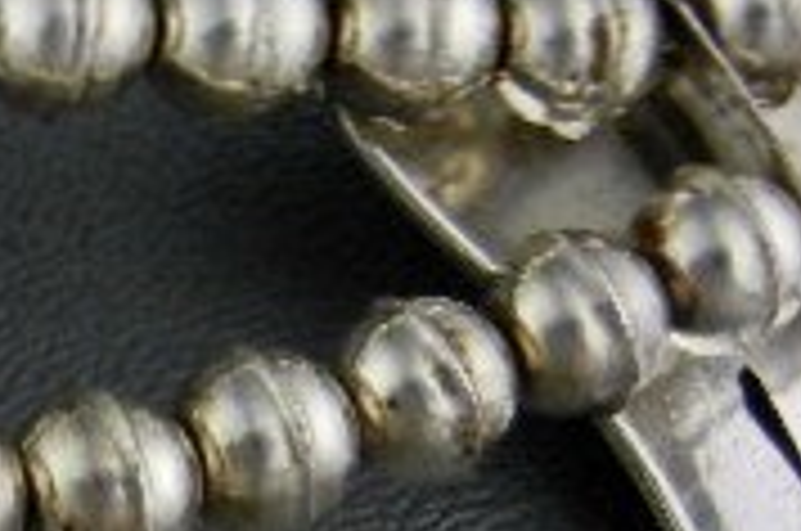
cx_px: -554
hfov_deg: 11.5
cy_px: 508
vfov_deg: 8.1
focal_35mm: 168
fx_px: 3731
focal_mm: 8.1
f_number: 3.8
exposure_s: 1/54
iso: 400
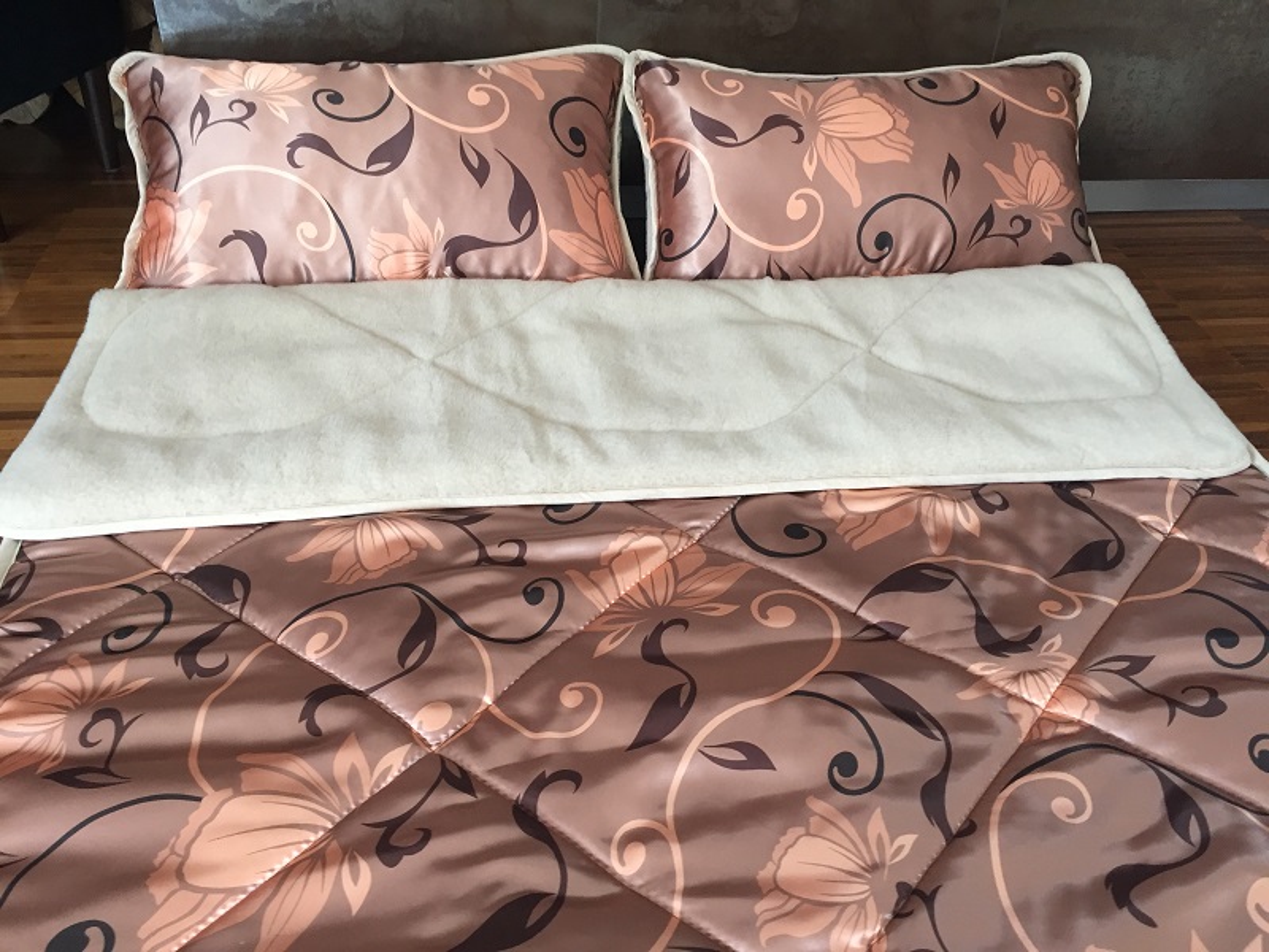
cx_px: 634
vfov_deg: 48.2
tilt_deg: -38.3
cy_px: 476
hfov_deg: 61.7
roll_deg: -3.5
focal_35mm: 29
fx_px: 1063
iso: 125
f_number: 2.2
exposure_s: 1/33
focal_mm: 4.15
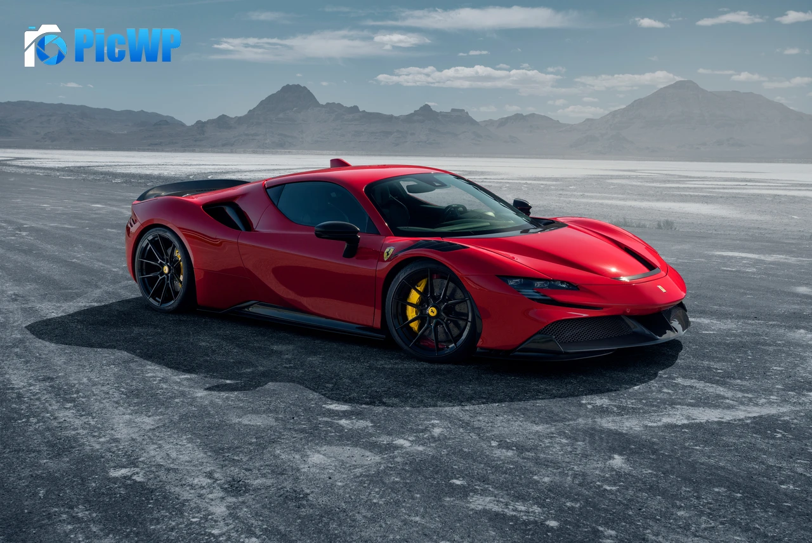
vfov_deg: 27.0
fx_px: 1128
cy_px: 272
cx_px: 406
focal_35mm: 50
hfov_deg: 39.6
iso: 100
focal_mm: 50
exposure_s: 1/200
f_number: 9
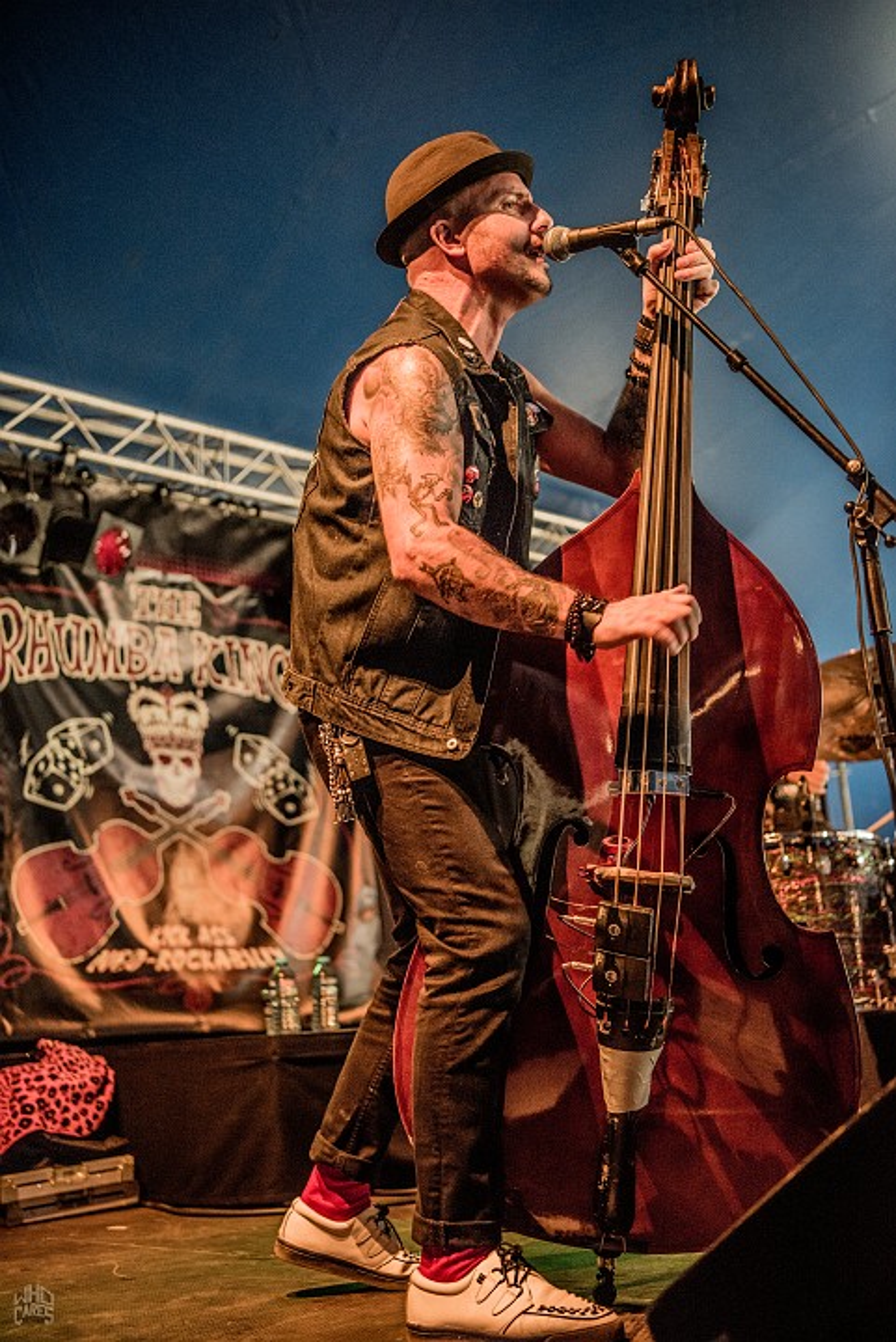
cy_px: 671
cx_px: 448
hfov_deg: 31.9
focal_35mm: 42
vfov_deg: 46.4
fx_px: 1566
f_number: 2.8
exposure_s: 1/100
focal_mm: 42
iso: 2500
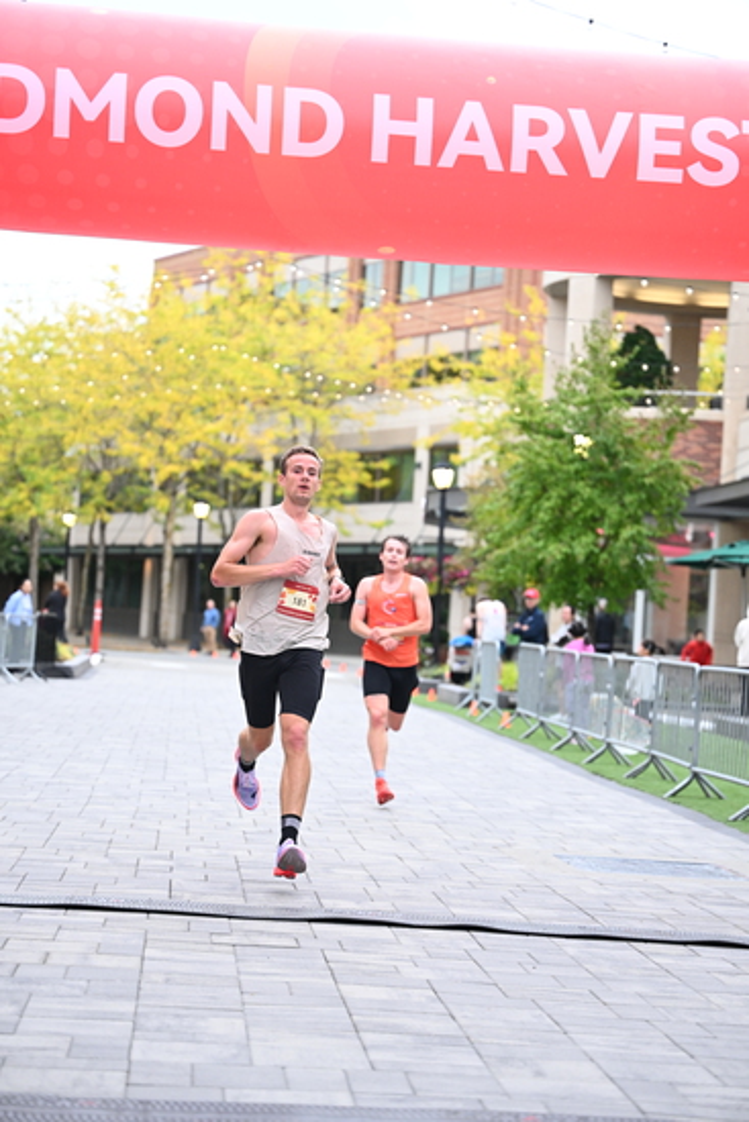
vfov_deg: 24.8
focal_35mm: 82
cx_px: 374
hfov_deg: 16.7
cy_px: 561
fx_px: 2557
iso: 1600
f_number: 2.8
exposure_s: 1/640
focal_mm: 82
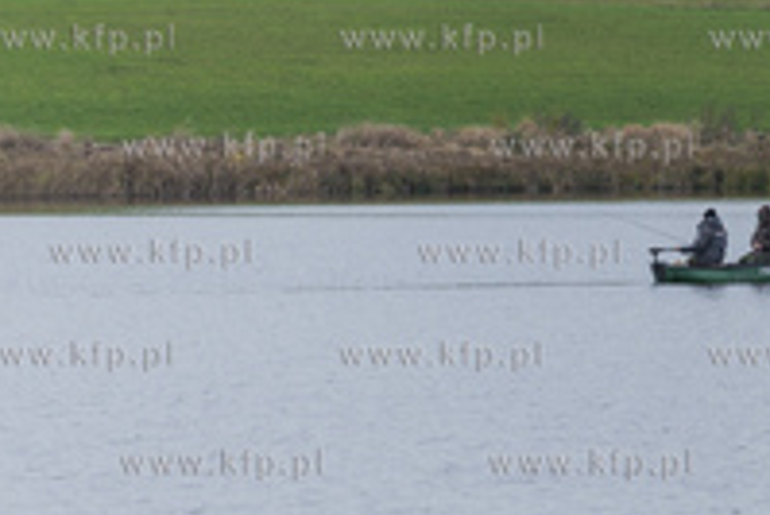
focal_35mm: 402
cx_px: 727
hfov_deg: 5.1
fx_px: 8604
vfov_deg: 3.4
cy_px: 199
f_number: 4
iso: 400
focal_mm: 200
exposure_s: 1/800
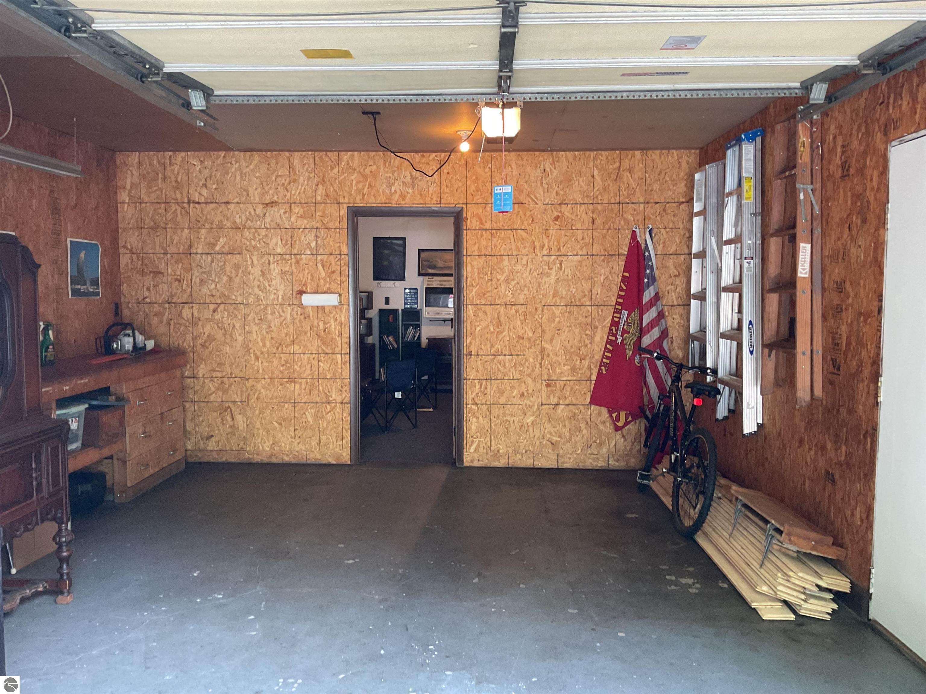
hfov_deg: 61.7
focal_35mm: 29
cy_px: 347
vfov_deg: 48.2
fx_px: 776
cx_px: 463
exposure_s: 1/60
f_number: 1.8
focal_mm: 3
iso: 125
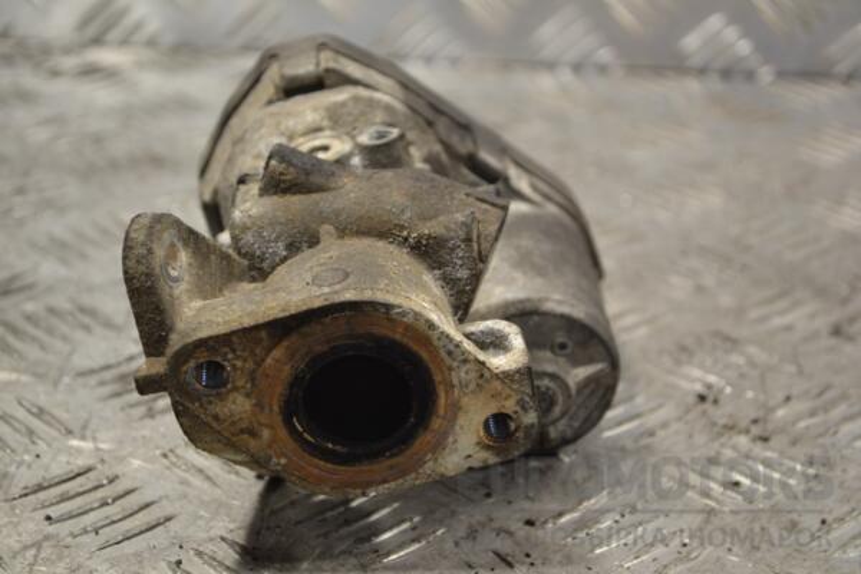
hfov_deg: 27.0
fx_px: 1794
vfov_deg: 18.2
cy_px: 287
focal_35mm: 75
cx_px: 430
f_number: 5.6
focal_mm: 50
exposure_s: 1/50
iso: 400
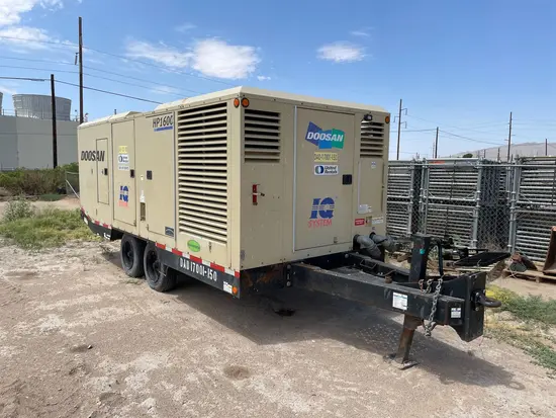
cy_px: 209
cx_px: 278
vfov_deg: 53.1
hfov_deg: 67.3
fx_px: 418
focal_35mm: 26
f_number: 1.6
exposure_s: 1/3610
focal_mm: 4.2
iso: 32
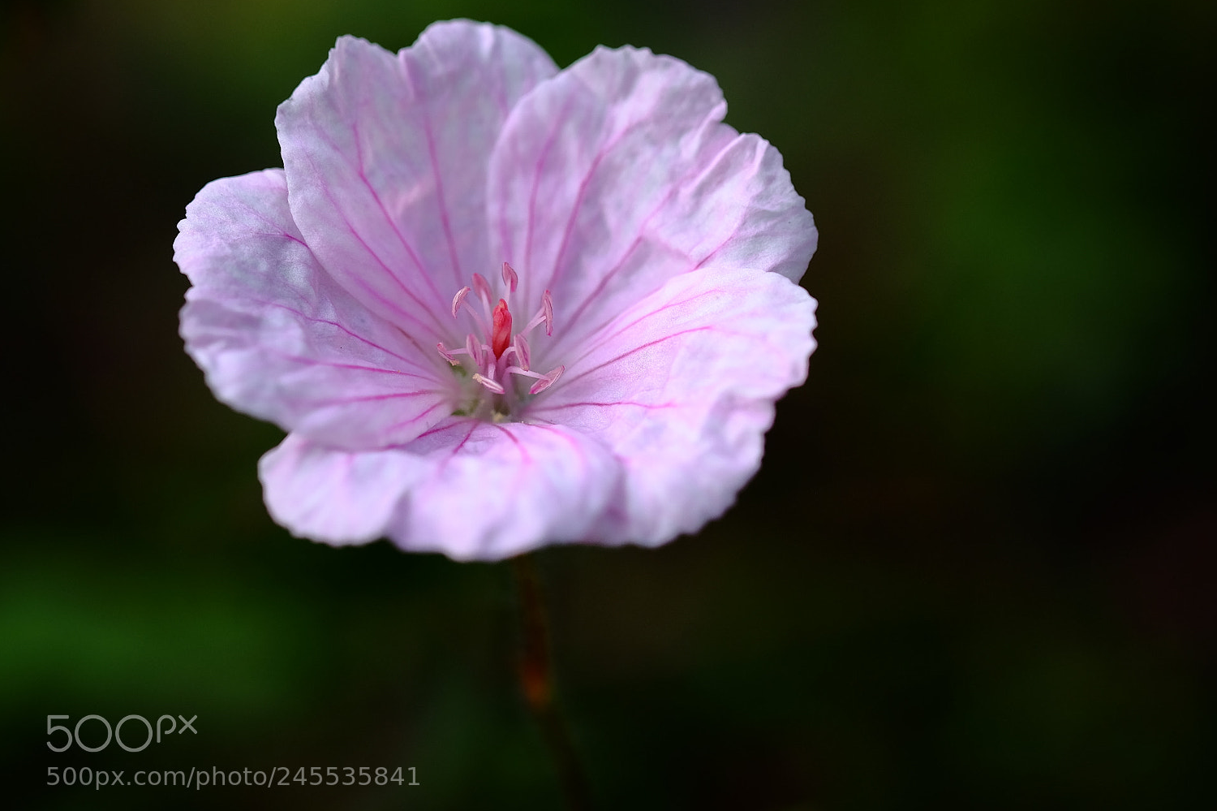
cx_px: 645
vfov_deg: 14.2
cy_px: 408
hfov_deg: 21.2
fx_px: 3244
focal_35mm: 96
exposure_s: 1/480
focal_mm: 60
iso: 400
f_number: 3.6
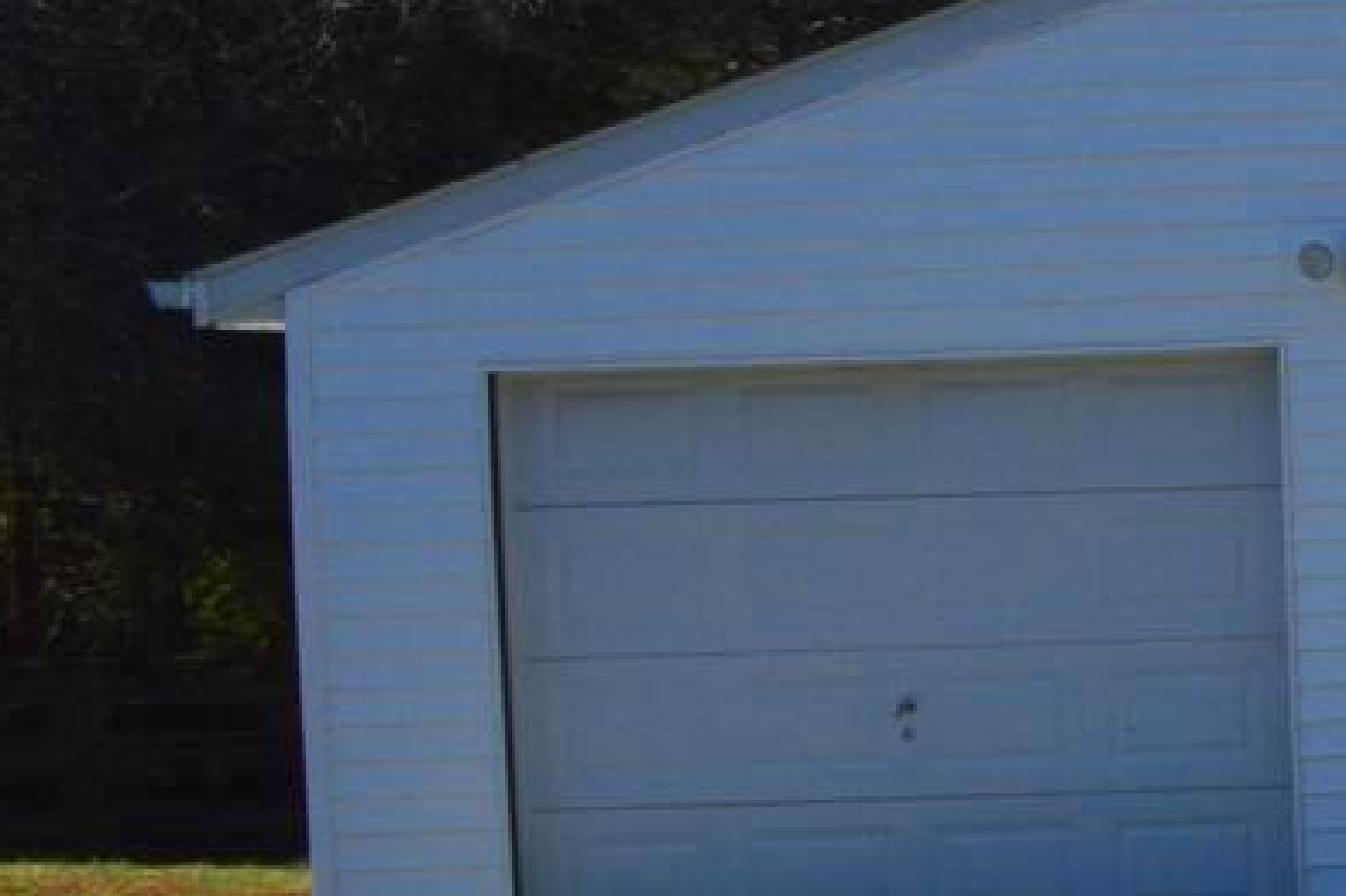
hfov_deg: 11.5
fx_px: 5269
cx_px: 3444
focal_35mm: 141
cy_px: 458
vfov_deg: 9.7
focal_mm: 18
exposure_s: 1/500
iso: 360
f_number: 11
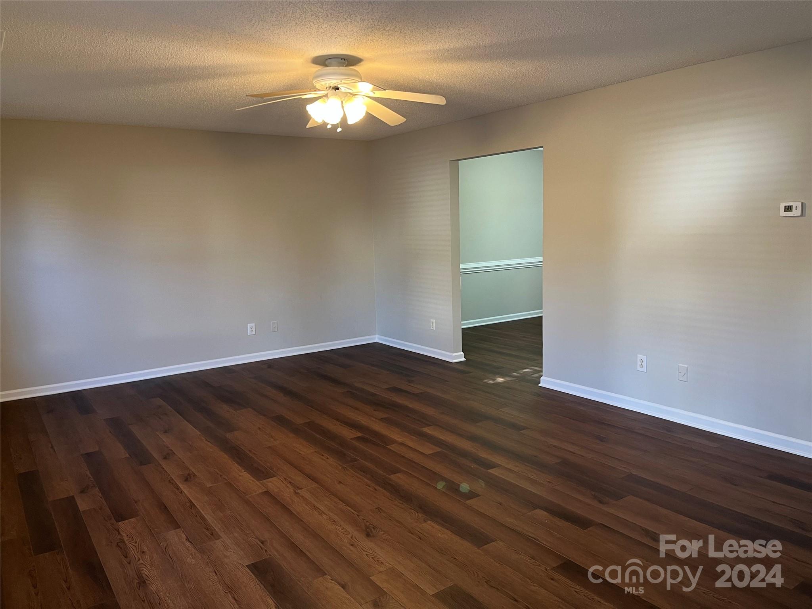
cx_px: 406
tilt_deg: -7.0
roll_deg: +1.2
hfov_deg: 67.3
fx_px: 610
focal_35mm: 26
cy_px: 304
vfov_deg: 53.1
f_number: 1.6
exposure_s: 1/60
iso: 125
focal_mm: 5.1
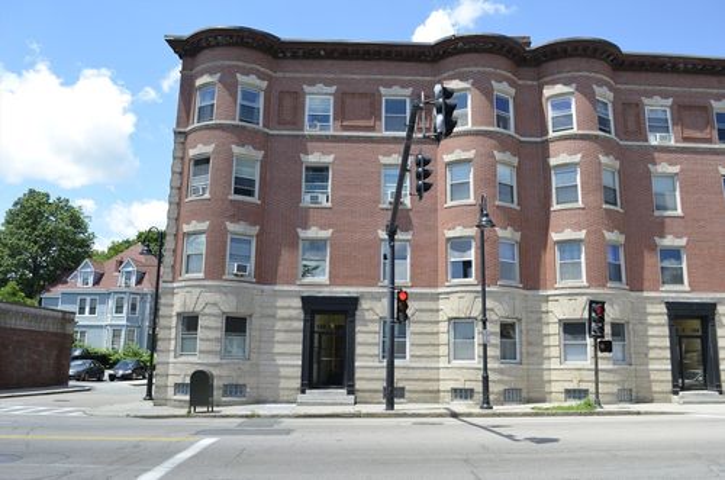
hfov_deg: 62.0
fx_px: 603
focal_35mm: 30
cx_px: 362
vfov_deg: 43.4
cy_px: 240
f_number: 8
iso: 160
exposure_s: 1/250
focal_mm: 20
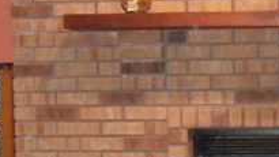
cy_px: 101
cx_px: 253
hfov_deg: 17.7
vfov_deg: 10.2
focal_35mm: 119
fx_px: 880
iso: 640
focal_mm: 6.3
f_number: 3.5
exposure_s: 1/45
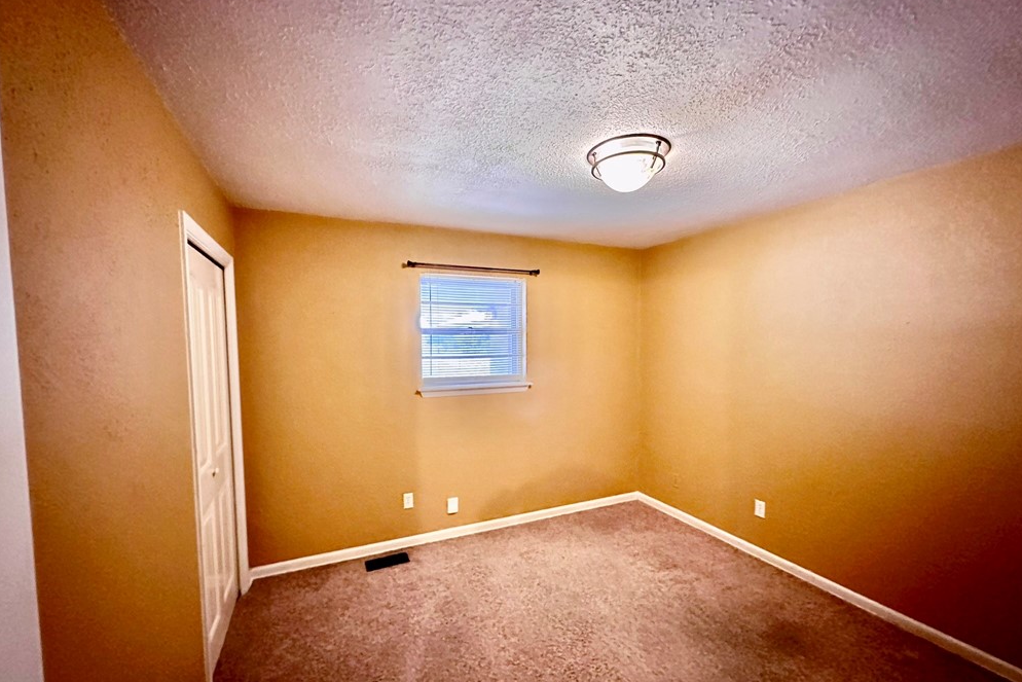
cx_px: 507
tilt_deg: -4.3
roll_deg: +0.5
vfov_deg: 77.2
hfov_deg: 100.4
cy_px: 369
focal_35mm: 15
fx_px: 426
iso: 1000
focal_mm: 2.22
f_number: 2.2
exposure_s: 1/40
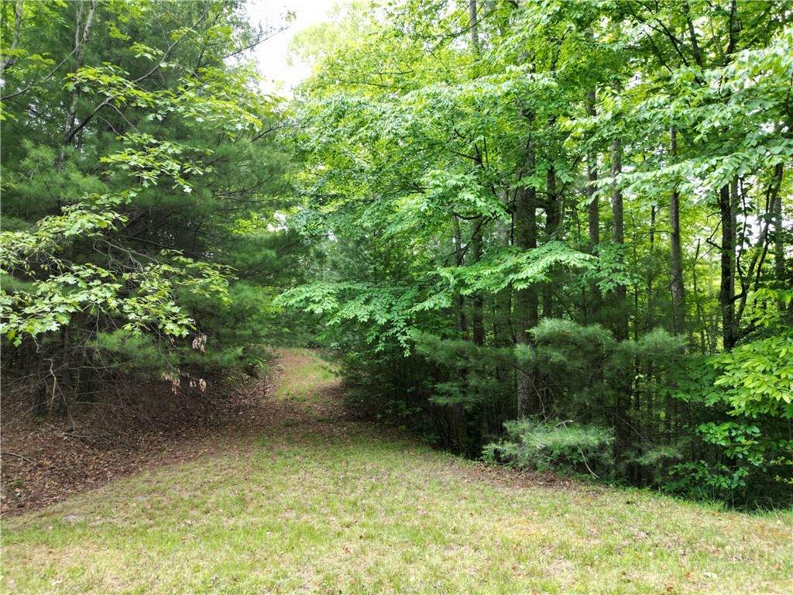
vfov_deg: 56.8
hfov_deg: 71.6
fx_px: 550
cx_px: 396
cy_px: 298
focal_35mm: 24
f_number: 1.7
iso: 100
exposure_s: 1/100
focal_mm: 6.72
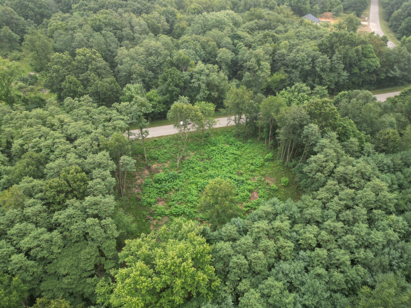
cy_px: 157
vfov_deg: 54.9
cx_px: 206
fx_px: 297
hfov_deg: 69.4
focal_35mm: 25
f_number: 1.7
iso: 100
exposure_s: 1/180
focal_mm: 6.72
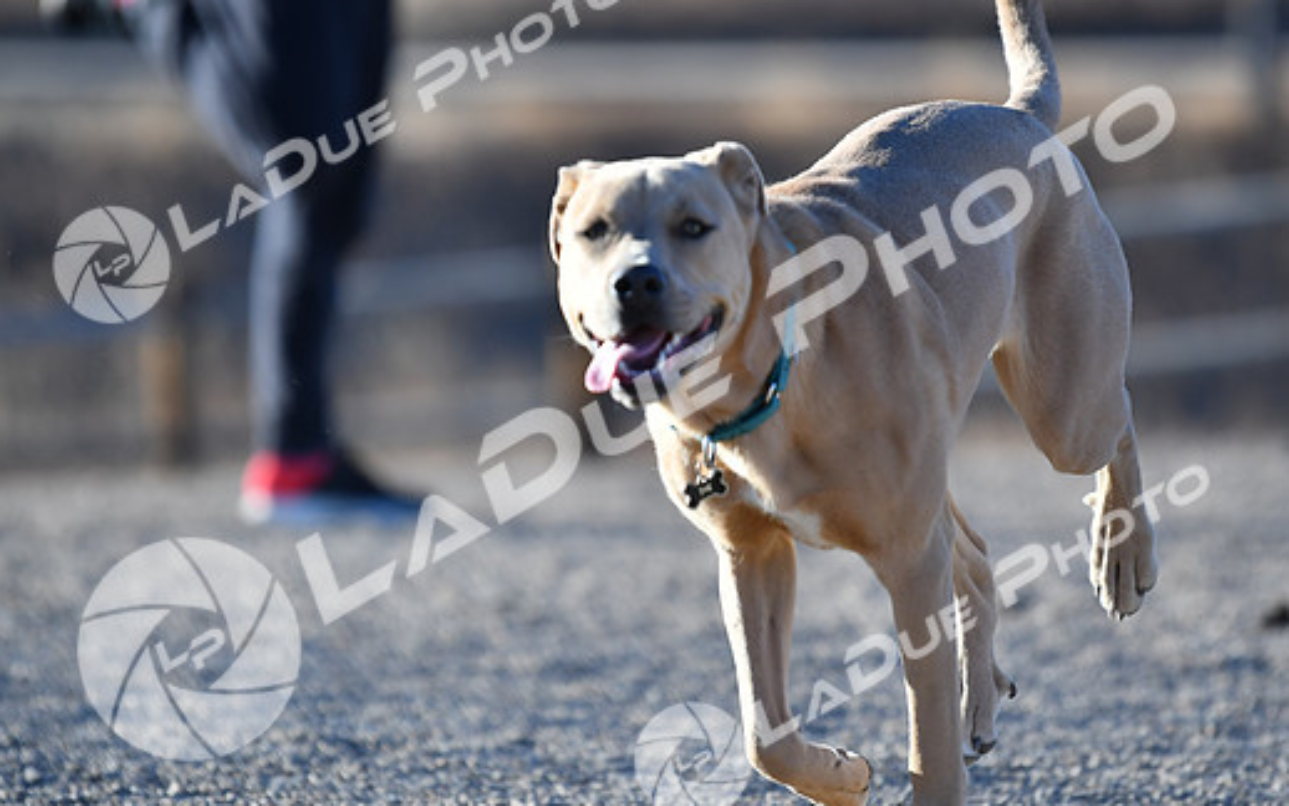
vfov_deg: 4.2
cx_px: 630
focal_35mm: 317
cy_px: 394
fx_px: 11123
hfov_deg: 6.6
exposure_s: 1/4000
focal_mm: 185
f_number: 2.8
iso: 400
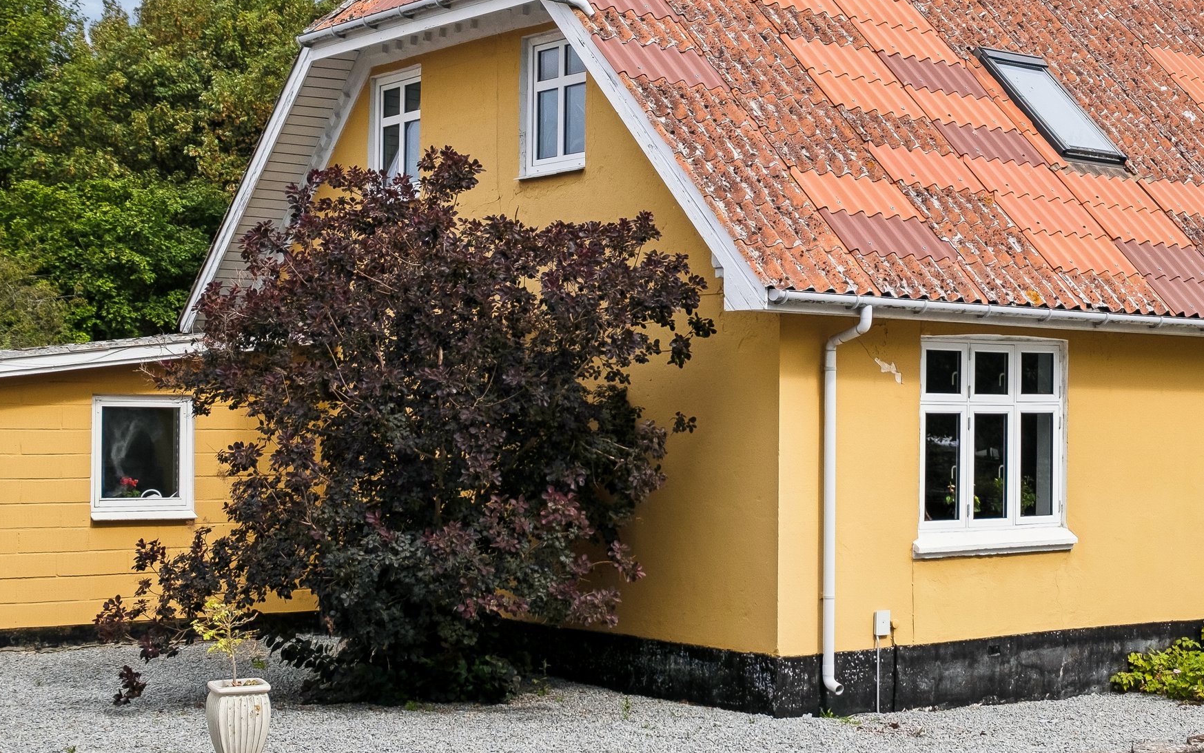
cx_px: 797
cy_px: 317
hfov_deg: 32.2
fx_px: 2067
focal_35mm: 63
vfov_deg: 20.6
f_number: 5
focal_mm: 24
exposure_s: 1/1250
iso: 160
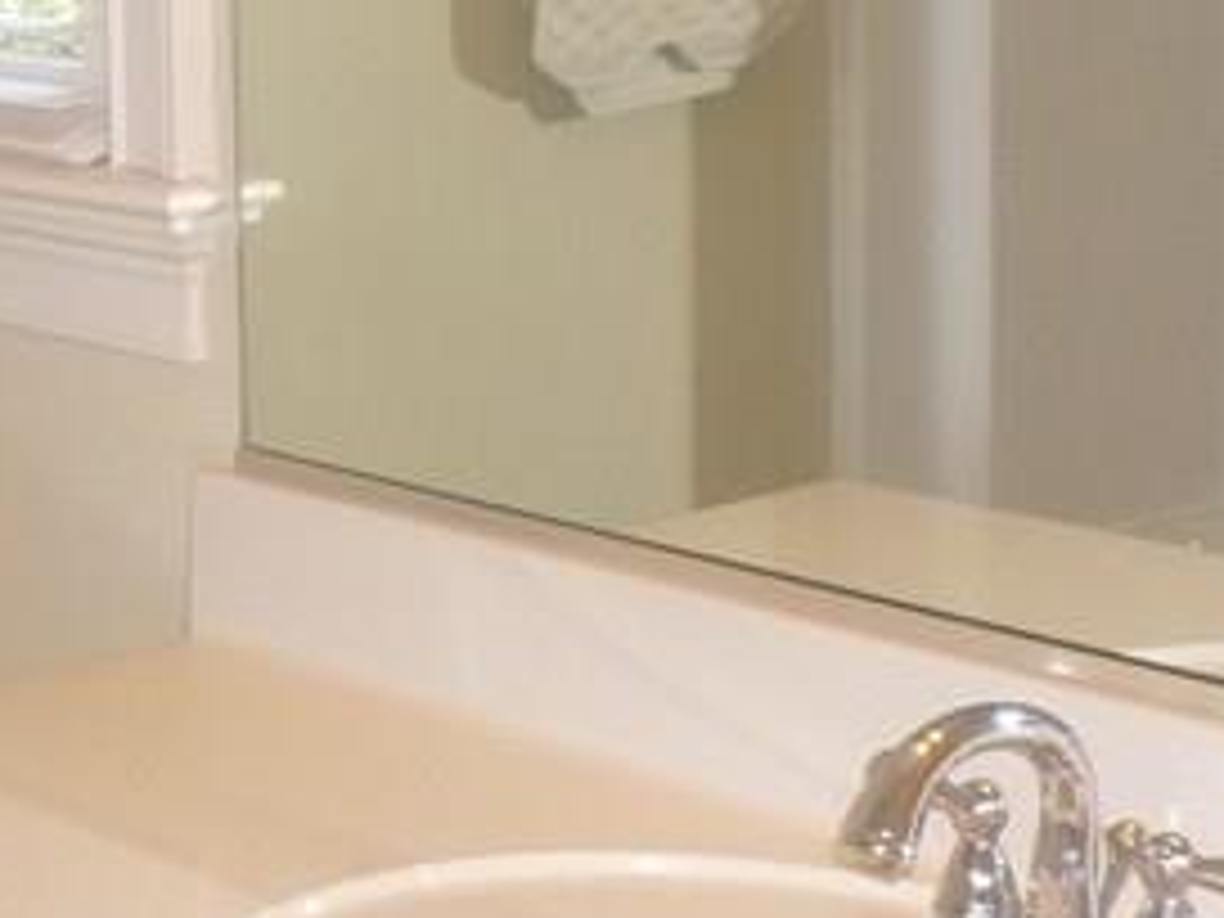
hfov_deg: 20.0
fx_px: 3324
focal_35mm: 94
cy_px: 288
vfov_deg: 15.7
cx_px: -90
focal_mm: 4.5
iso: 200
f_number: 3.1
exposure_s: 1/60
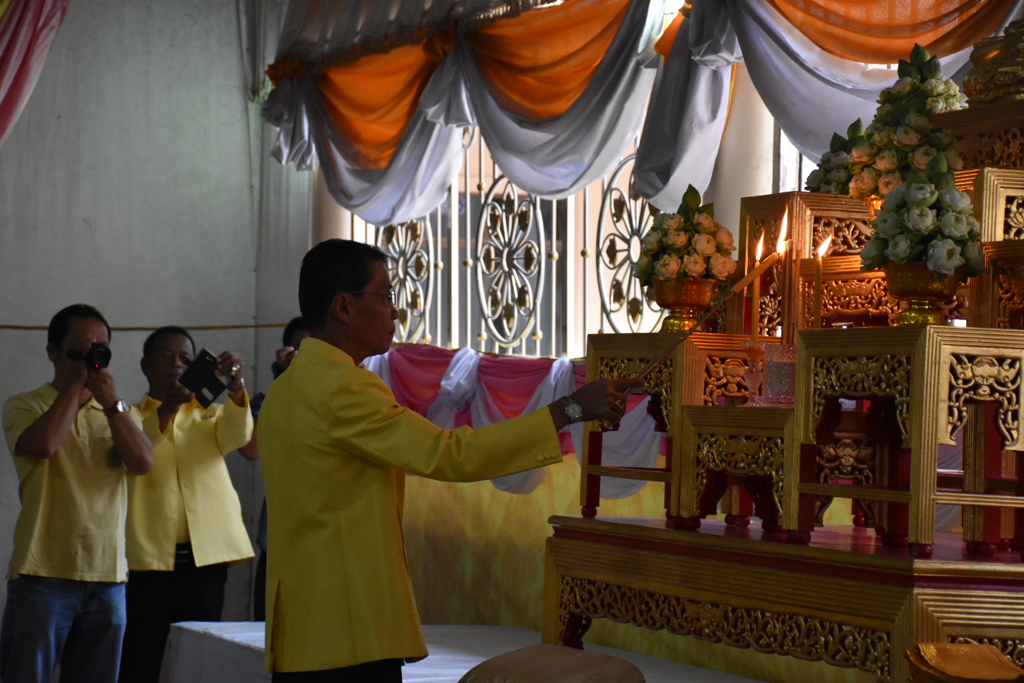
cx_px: 512
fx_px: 2816
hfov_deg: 20.6
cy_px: 342
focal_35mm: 99
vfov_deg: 13.8
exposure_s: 1/125
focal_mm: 66
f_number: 5
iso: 3200
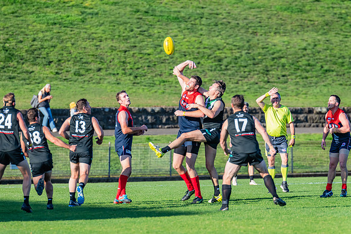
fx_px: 4528
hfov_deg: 4.4
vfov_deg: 3.0
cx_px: 160
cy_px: 109
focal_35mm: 464
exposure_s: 1/1600
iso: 800
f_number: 6.3
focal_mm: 420
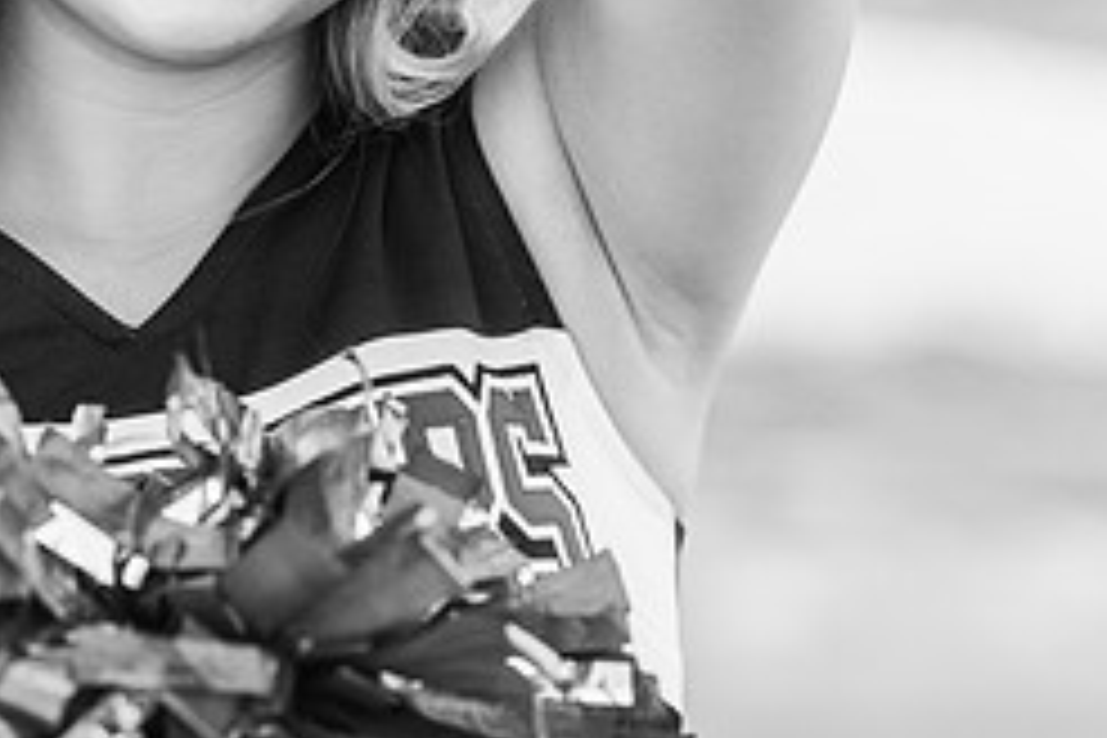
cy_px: -70
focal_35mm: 200
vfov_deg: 6.8
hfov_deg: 10.3
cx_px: 238
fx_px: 6150
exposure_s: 1/500
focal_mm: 85
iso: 200
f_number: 2.8
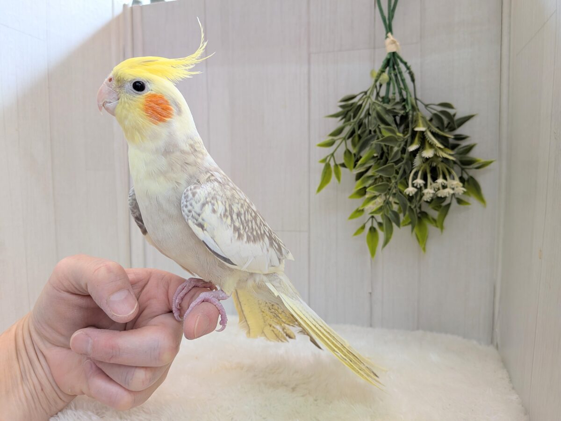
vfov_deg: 56.8
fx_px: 389
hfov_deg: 71.6
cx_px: 280
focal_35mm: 24
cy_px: 210
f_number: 1.7
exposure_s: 1/100
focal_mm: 4.53
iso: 43
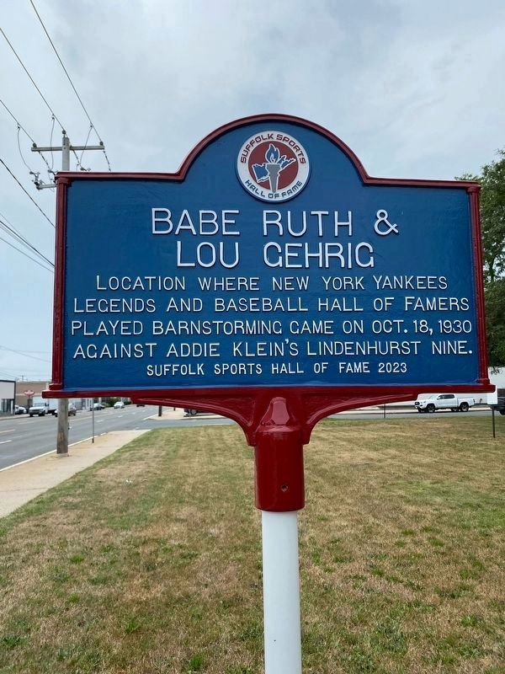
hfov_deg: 53.1
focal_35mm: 26
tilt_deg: +7.4
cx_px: 252
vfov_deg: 67.3
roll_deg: +1.5
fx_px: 506
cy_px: 337
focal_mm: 4.25
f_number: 1.8
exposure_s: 1/3984
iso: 32
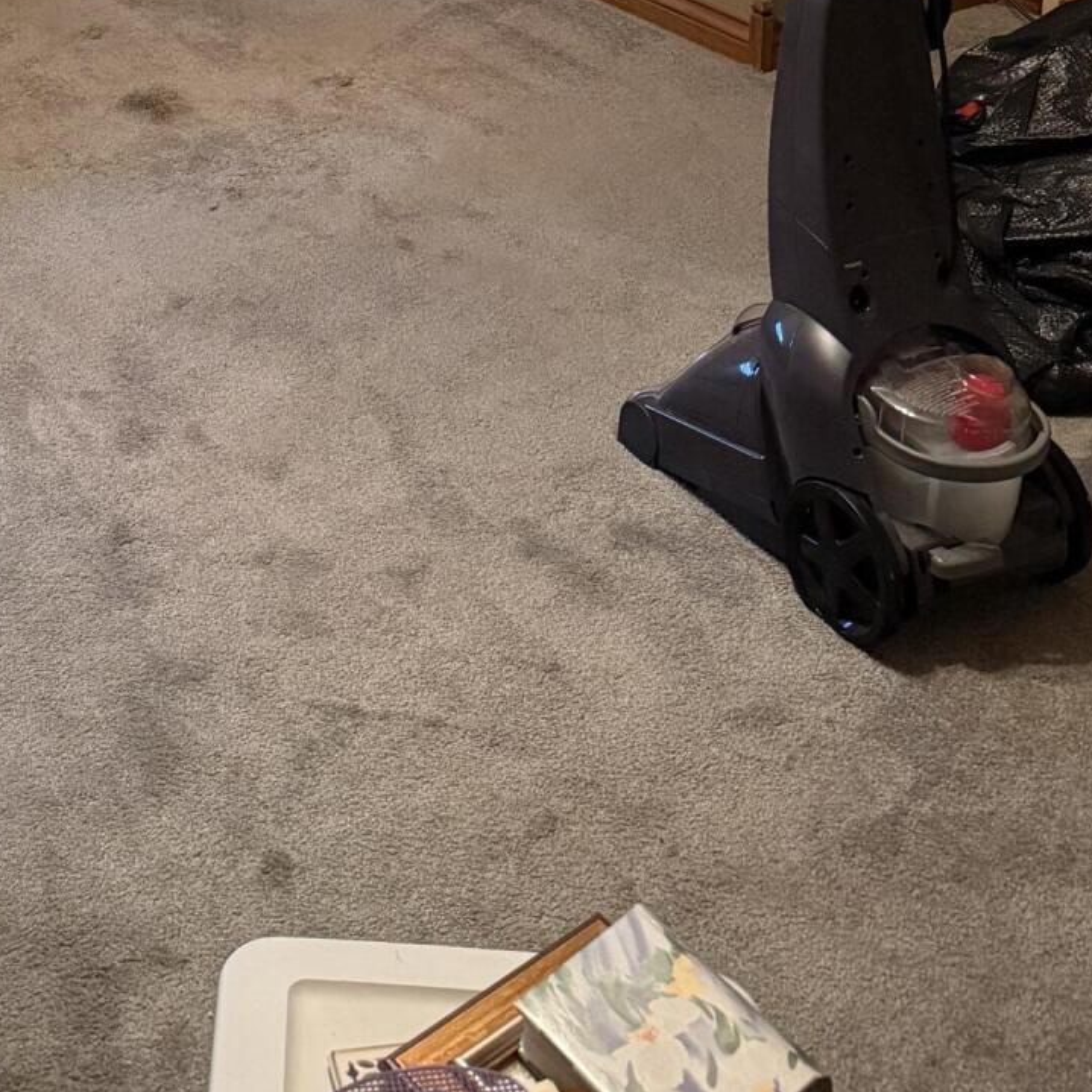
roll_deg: -0.5
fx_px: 2106
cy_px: -374
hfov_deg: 28.2
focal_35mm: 59
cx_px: 150
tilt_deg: -11.5
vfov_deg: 24.8
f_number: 1.78
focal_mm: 6.76
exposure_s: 1/60
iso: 640
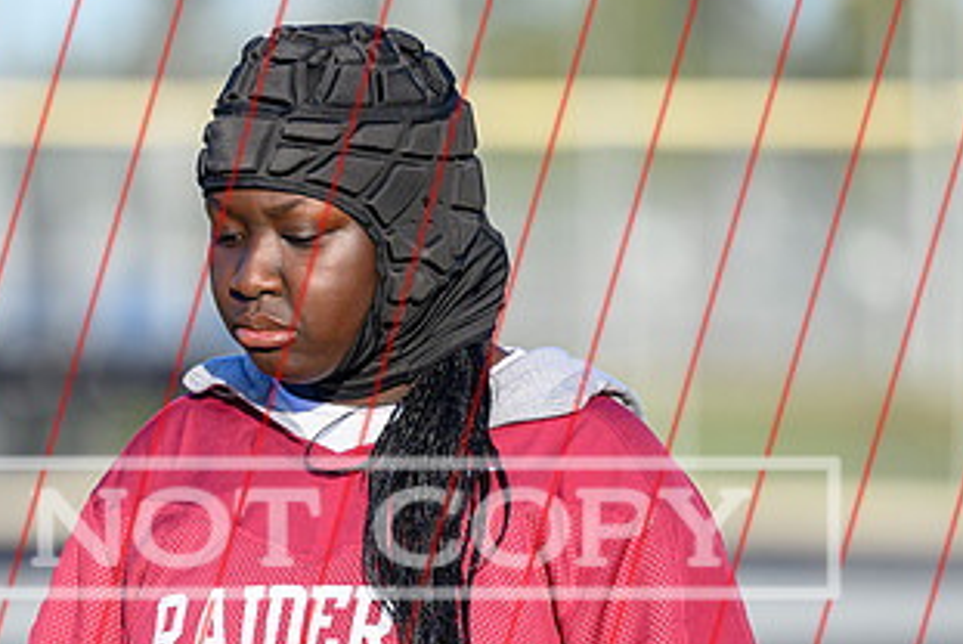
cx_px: 286
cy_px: 522
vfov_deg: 3.2
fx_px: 11352
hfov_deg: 4.9
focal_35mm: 424
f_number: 2.8
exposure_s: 1/1250
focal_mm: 195
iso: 160
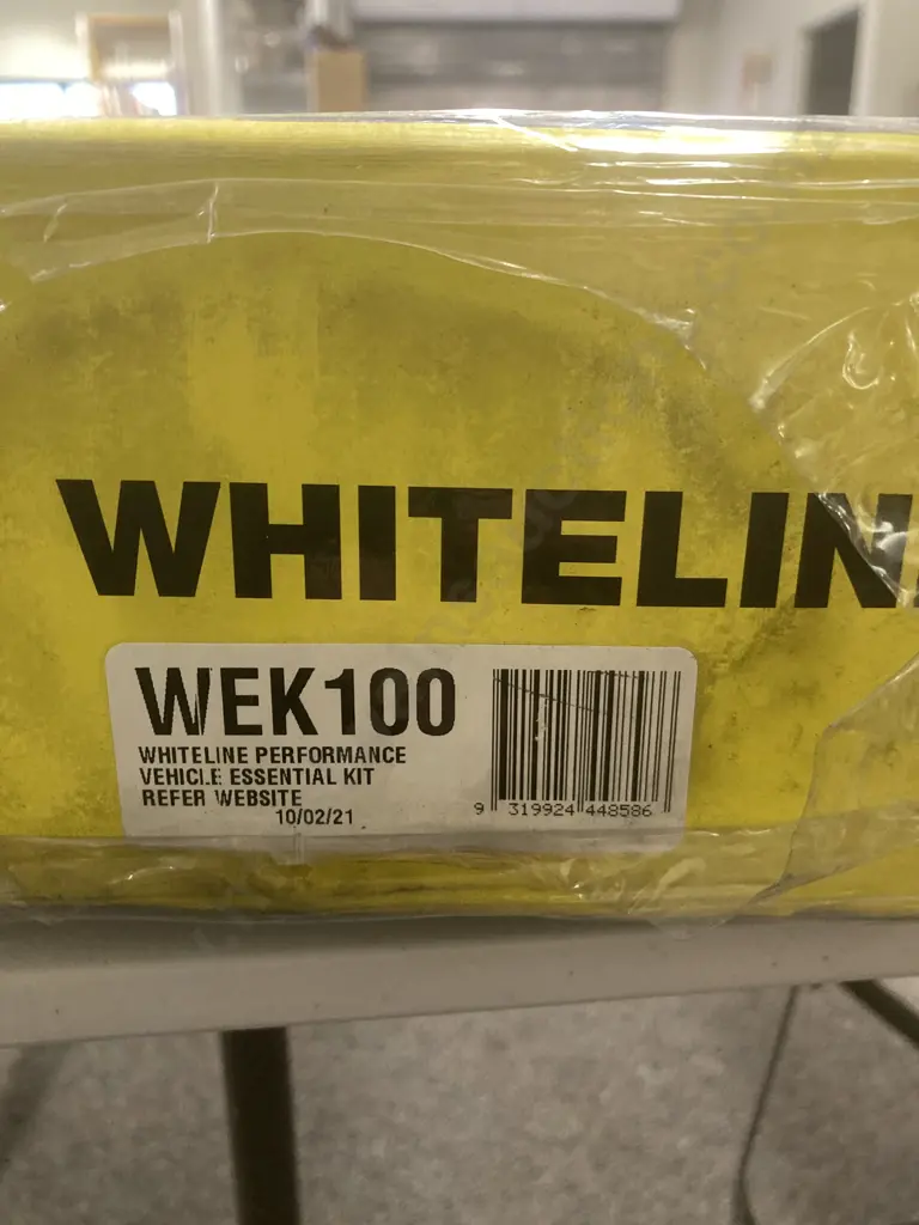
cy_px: 612
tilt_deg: -19.5
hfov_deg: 49.7
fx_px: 991
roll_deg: -0.4
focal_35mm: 28
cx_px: 460
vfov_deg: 63.4
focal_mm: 3.99
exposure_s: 1/50
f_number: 1.8
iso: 320
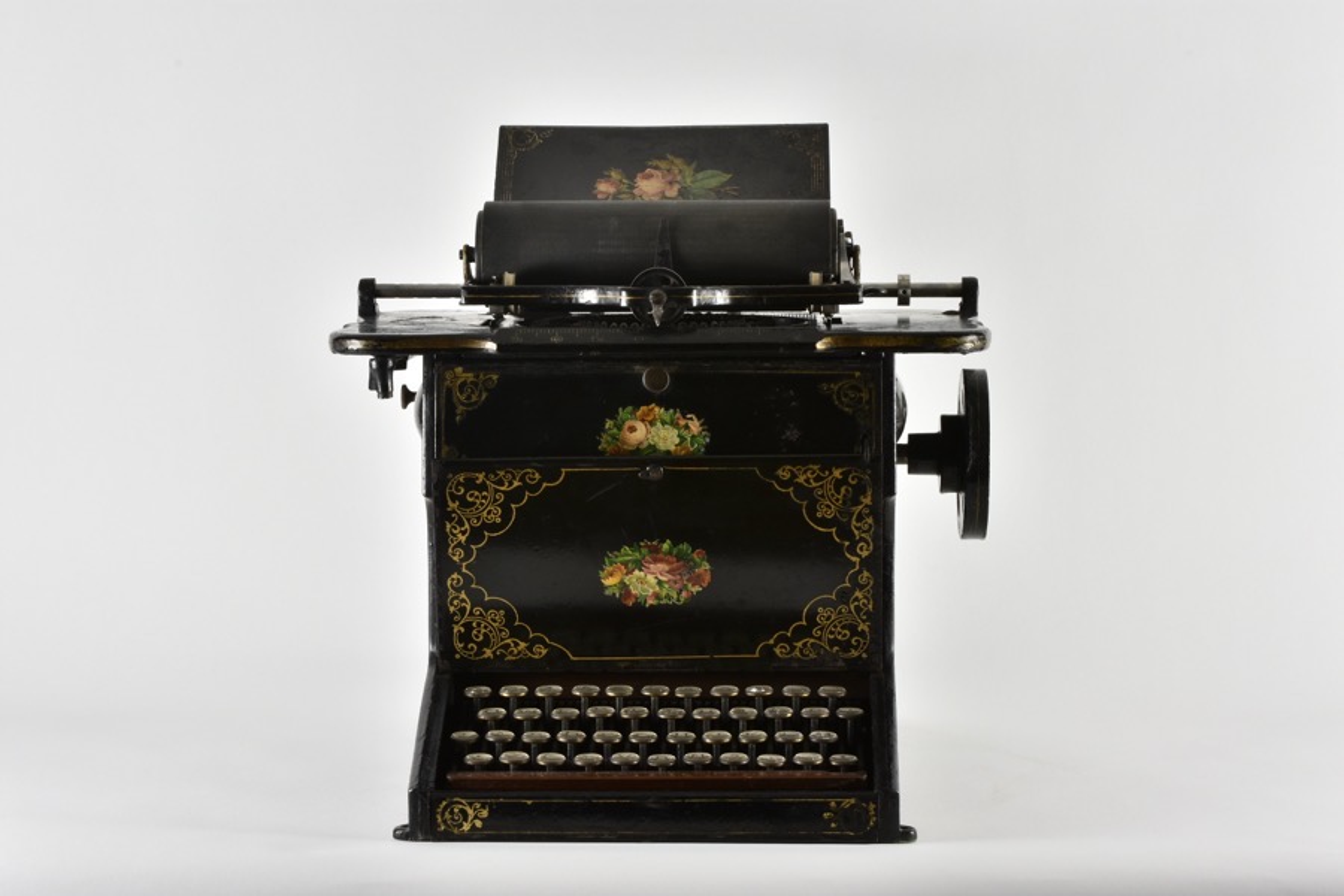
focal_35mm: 82
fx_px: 3080
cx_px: 672
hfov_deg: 24.6
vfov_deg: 16.6
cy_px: 448
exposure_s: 1/2
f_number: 18
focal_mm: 55
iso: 100
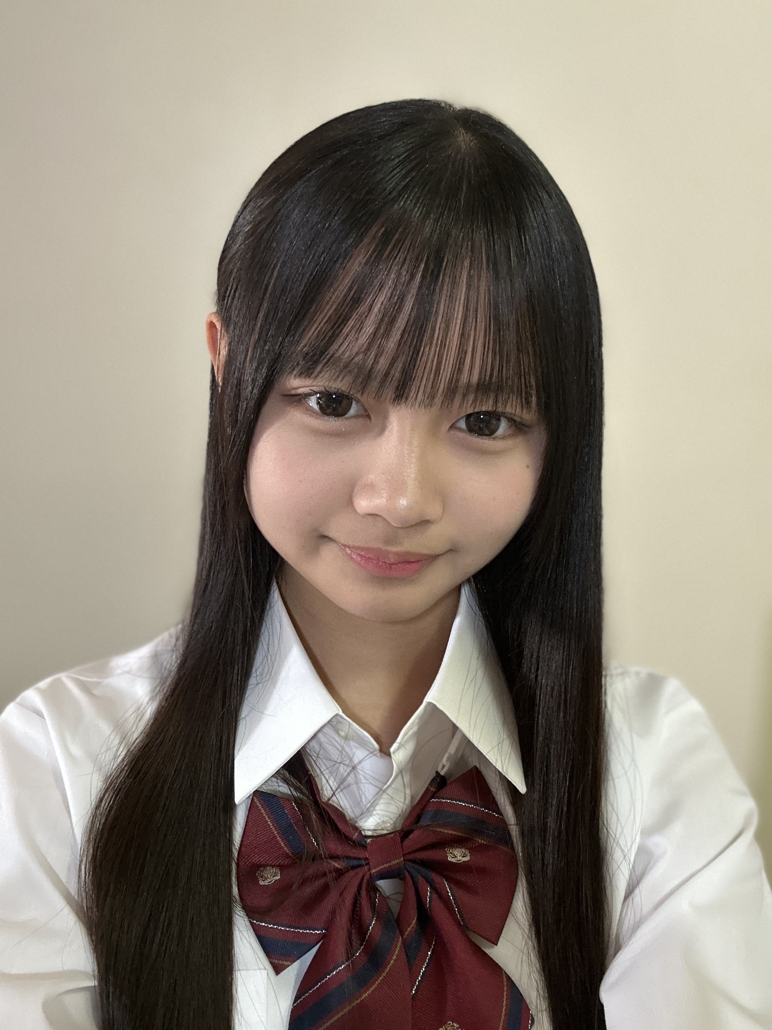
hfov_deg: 46.8
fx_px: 892
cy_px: 515
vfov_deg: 60.0
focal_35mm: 30
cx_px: 386
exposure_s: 1/25
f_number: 1.9
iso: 320
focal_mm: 2.69
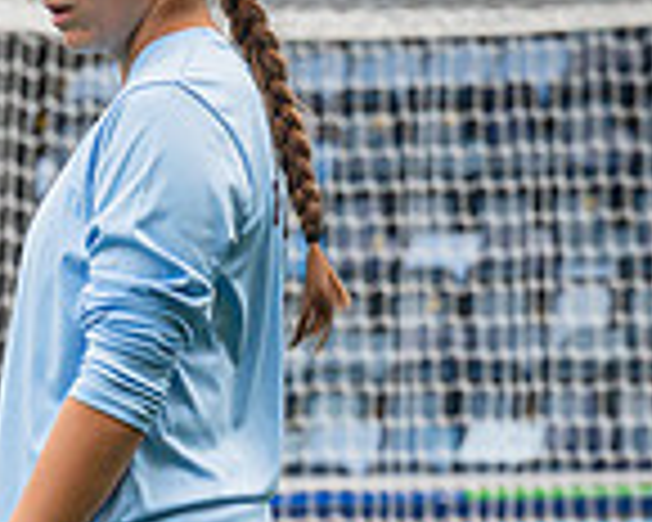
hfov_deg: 2.1
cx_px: -52
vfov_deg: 1.7
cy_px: 853
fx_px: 17714
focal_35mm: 918
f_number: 8
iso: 400
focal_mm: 130
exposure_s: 1/320
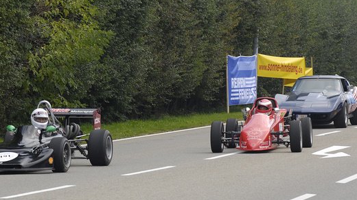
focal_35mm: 235
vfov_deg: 5.2
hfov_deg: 9.2
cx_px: 146
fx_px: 2220
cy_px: 125
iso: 400
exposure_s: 1/160
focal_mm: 125
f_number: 8
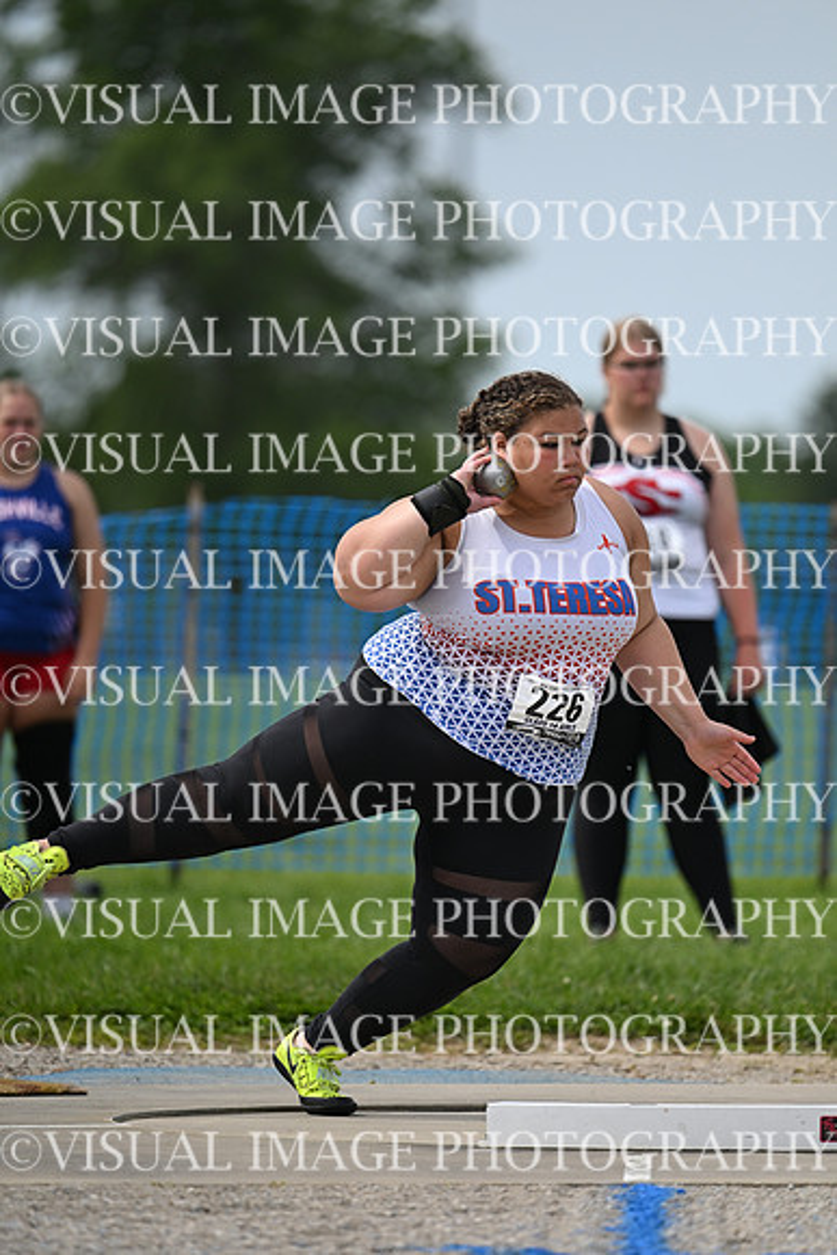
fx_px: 13941
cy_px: 628
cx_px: 418
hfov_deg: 3.4
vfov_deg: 5.2
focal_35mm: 400
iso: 500
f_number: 4.5
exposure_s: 1/4000
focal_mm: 400
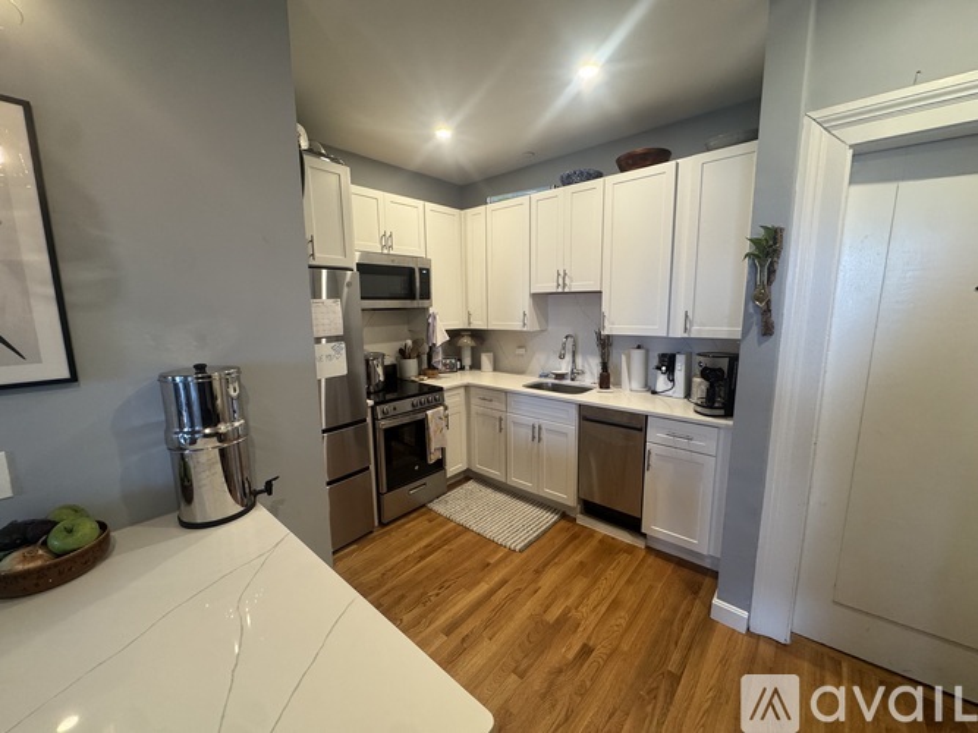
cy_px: 366
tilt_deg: -8.8
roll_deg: +0.5
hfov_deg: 102.1
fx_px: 395
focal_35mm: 14
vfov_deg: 85.7
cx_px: 489
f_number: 2.2
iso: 200
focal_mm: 2.22
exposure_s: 1/60
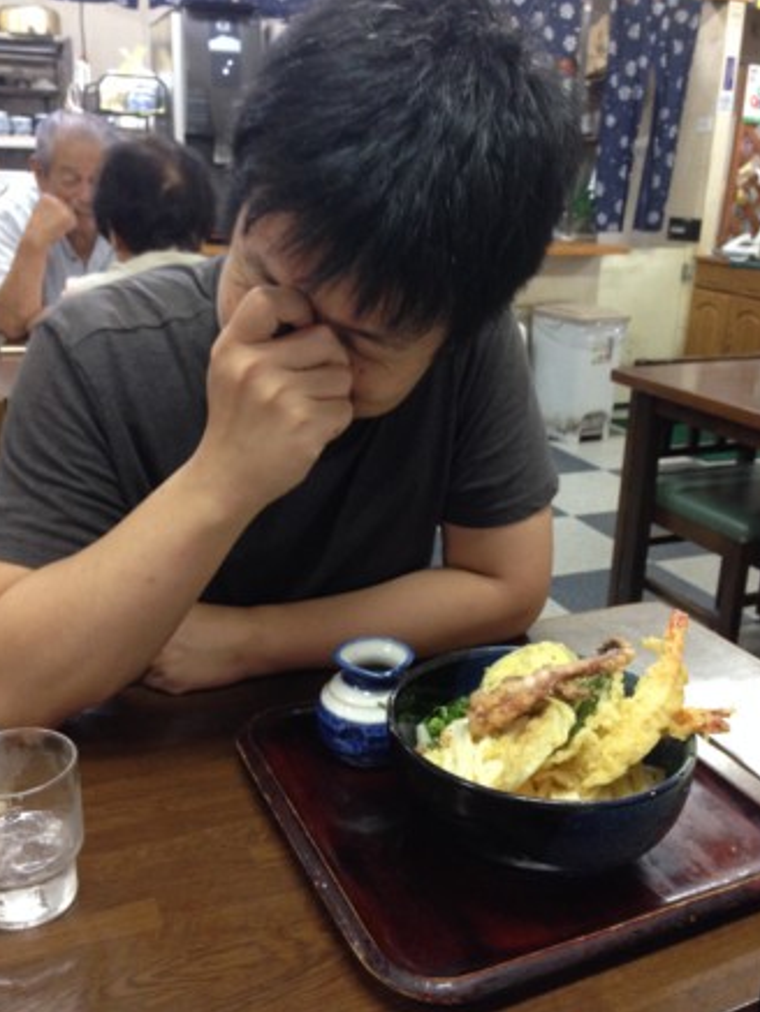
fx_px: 995
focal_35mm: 34
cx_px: 380
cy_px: 498
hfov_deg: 41.8
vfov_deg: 53.9
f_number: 2.4
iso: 200
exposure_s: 1/20
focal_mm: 4.12
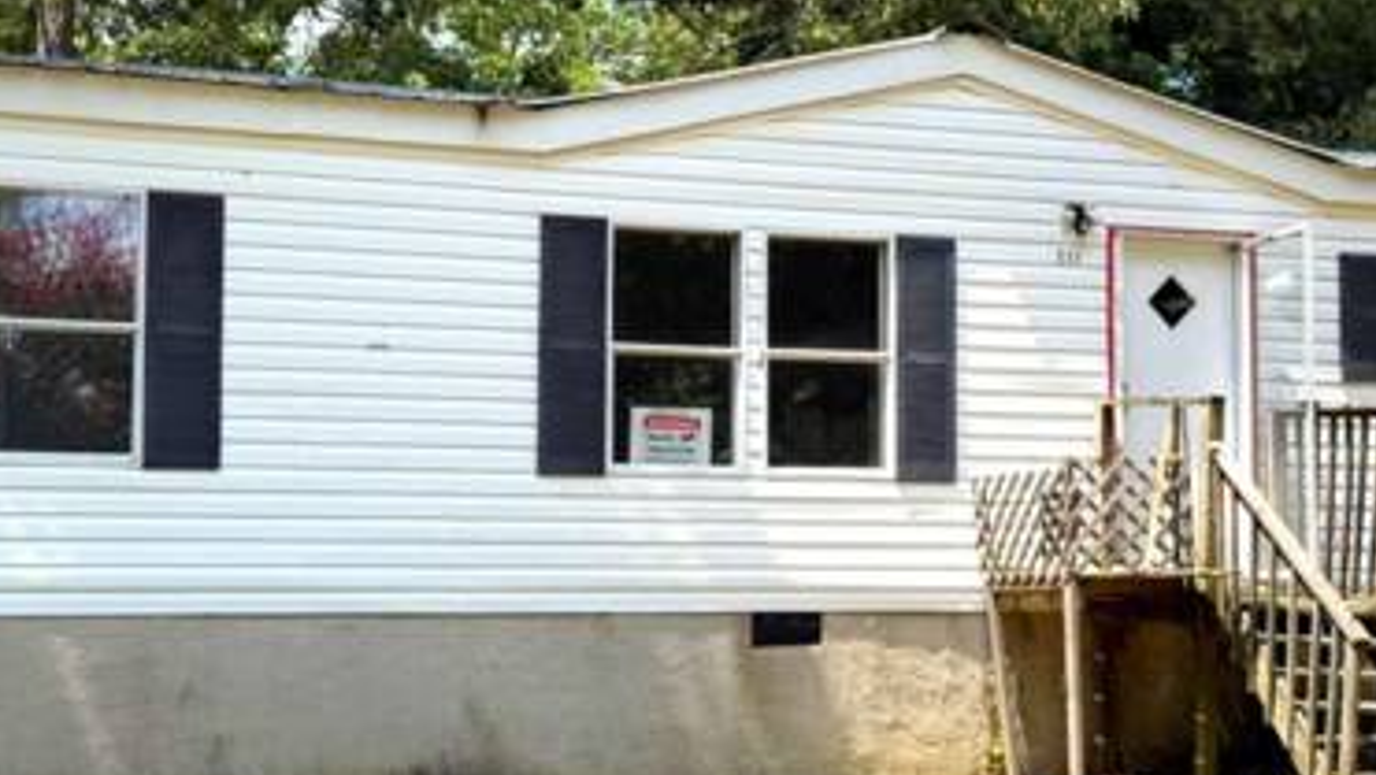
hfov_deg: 33.8
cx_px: 797
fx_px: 2263
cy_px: 408
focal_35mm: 62
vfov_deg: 19.4
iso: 80
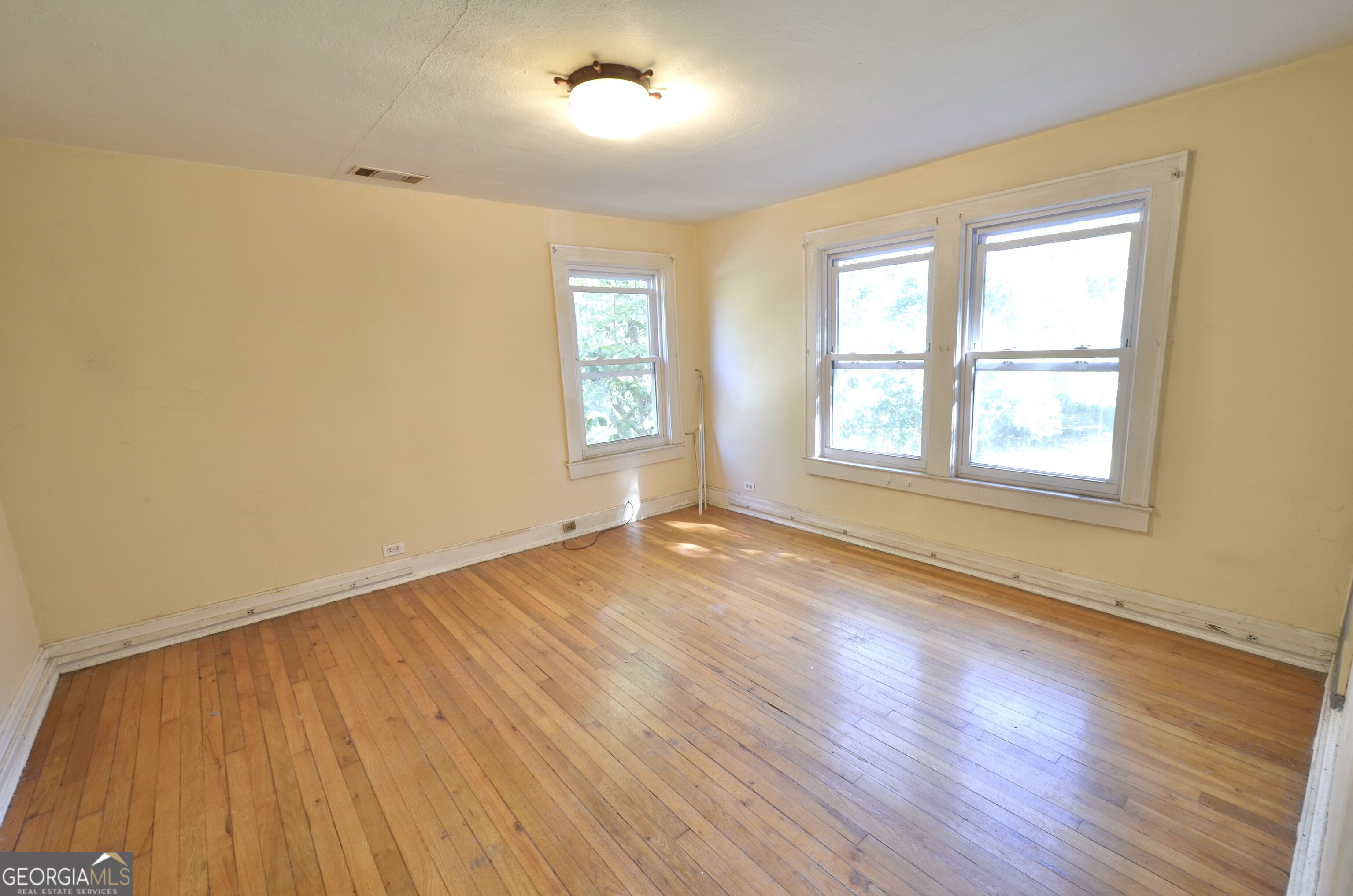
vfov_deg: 77.1
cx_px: 676
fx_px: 563
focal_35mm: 15
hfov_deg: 100.5
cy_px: 448
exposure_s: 1/2.5
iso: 200
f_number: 8
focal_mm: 10
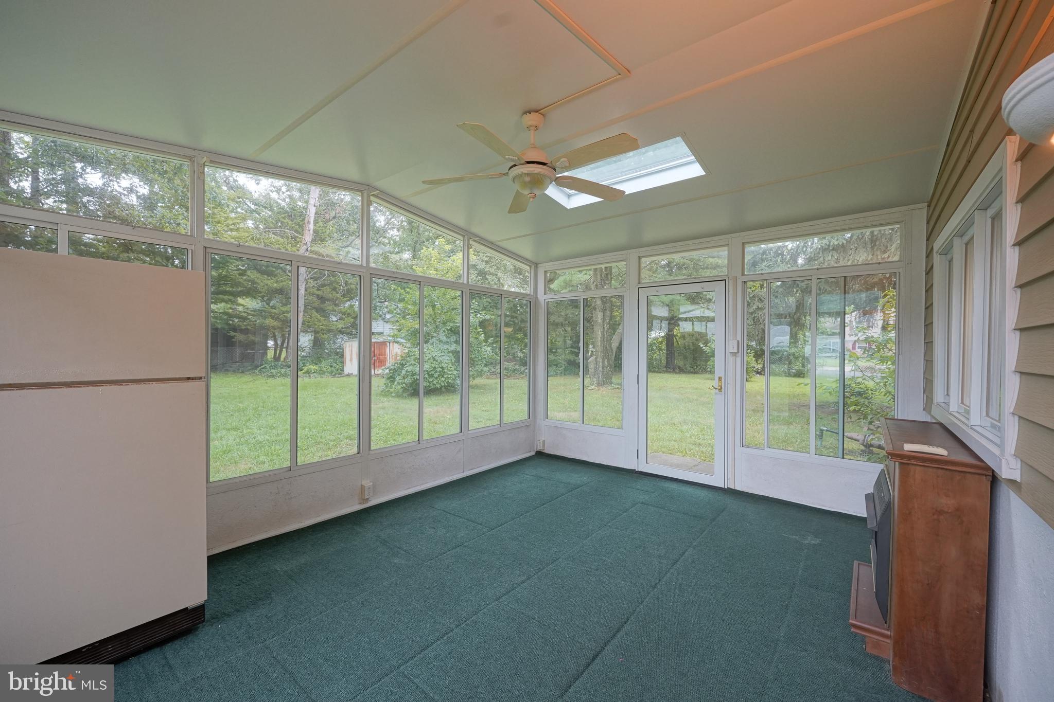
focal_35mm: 14
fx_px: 410
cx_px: 527
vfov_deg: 81.2
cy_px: 351
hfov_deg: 104.3
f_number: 7.1
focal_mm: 14
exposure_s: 1/30
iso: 2500
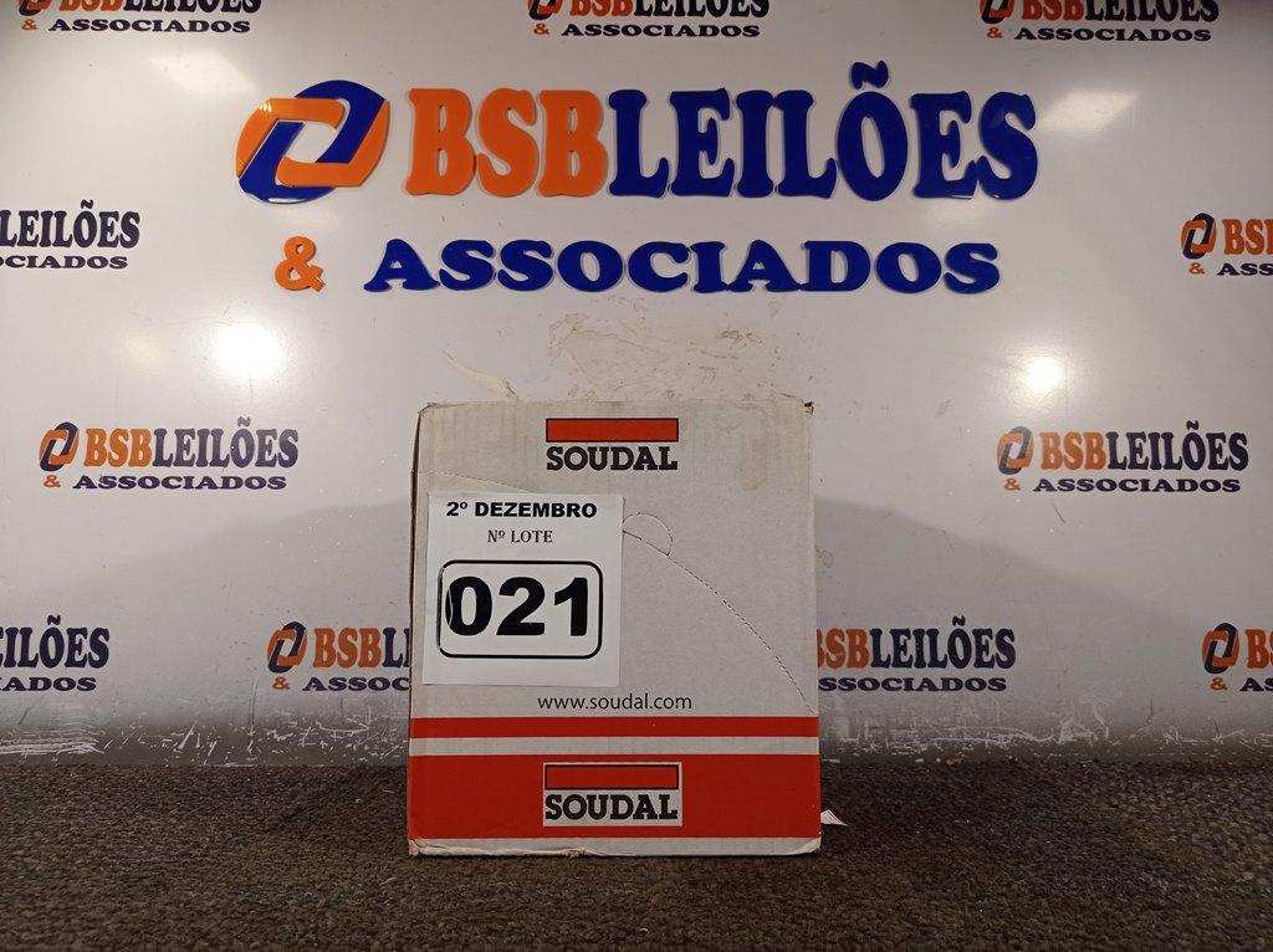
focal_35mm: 28
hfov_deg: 63.5
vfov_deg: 49.7
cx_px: 636
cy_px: 476
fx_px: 1029
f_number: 1.79
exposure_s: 1/133
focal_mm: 4.7
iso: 103
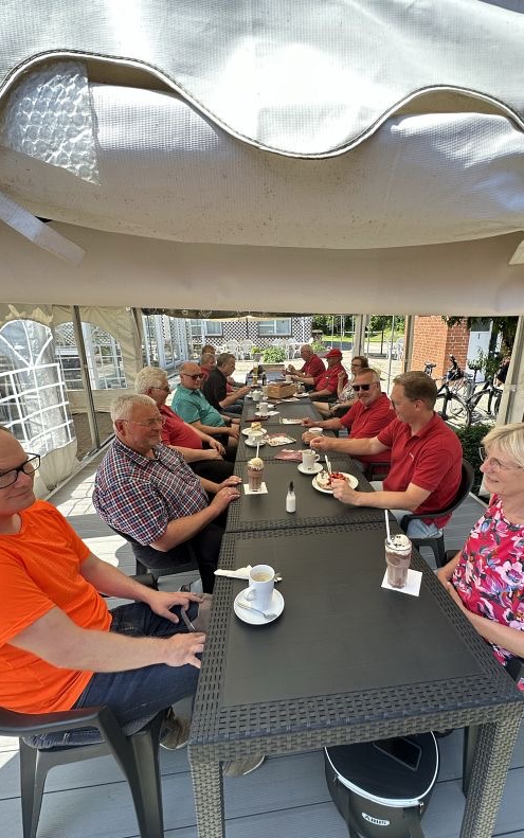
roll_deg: +0.6
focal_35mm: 15
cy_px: 423
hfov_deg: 74.4
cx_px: 299
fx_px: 342
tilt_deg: -16.6
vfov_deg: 101.4
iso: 40
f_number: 2.2
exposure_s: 1/379
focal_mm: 2.22
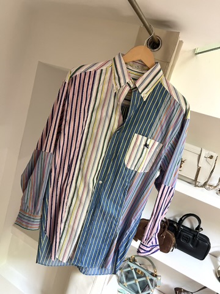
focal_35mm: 26
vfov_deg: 67.3
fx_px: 220
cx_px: 110
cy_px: 147
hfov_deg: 53.1
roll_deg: -16.3
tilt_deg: -10.5
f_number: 1.5
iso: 200
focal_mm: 5.7
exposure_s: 1/60
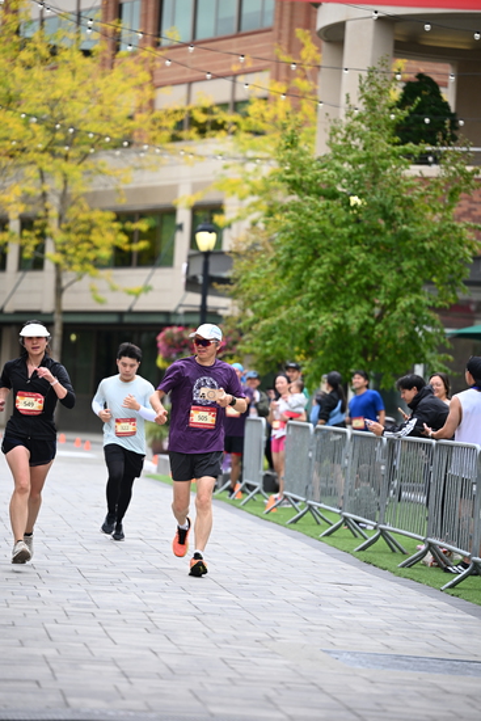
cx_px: 240
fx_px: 2704
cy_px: 360
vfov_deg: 15.2
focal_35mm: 135
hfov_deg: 10.2
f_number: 2.8
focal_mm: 135
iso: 640
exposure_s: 1/2500
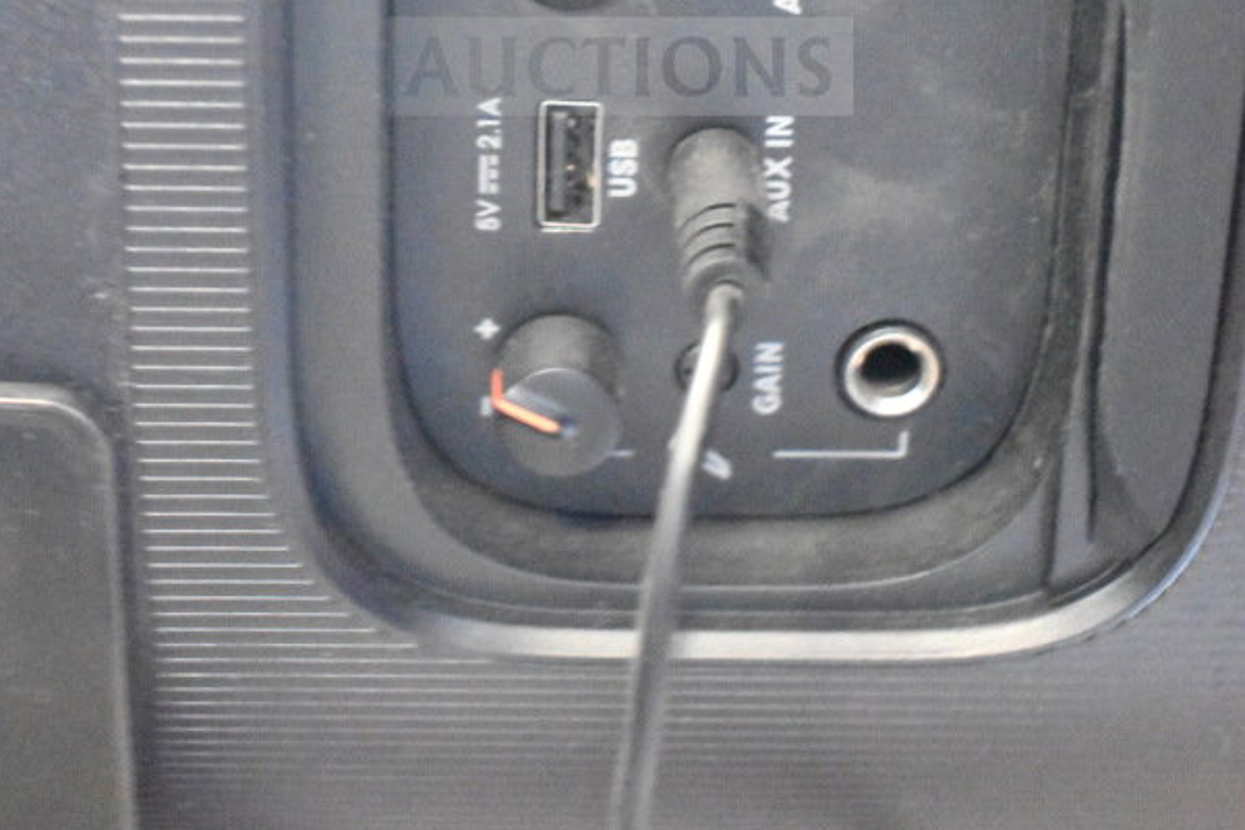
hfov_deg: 28.5
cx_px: 619
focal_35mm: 71
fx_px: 2448
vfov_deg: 18.6
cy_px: -49
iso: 25600
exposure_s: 1/40
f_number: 4.2
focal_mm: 31
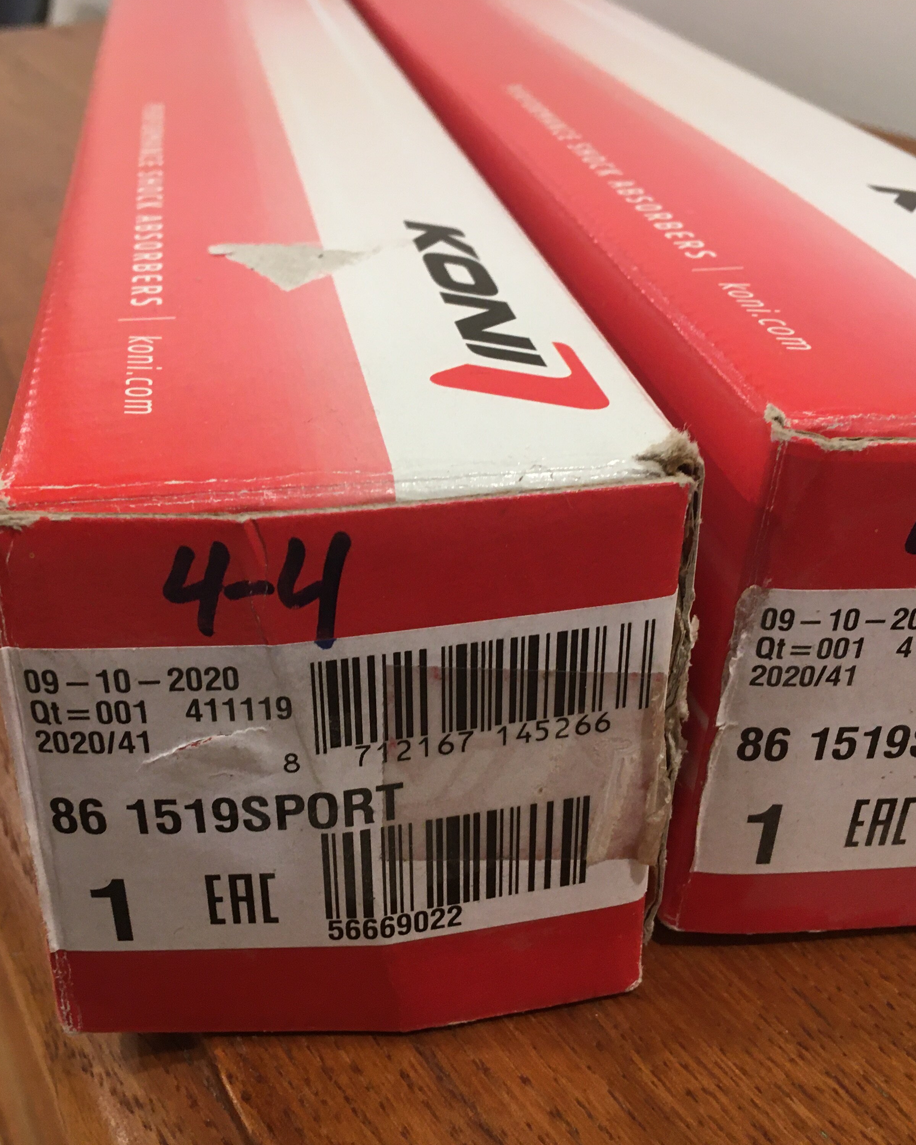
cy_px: 571
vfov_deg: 47.9
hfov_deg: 39.1
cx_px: 397
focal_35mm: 38
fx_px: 1288
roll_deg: +0.4
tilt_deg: -29.1
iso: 80
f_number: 2.2
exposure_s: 1/30
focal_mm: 4.15
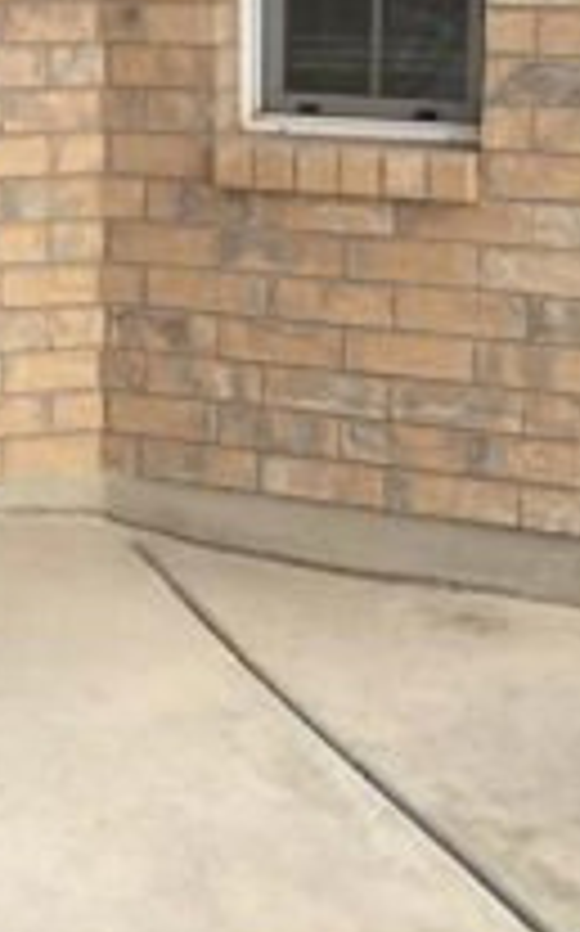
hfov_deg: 13.6
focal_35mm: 95
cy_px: 279
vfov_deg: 21.8
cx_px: 4
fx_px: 2408
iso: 25
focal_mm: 4.15
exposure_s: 1/974
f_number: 2.2
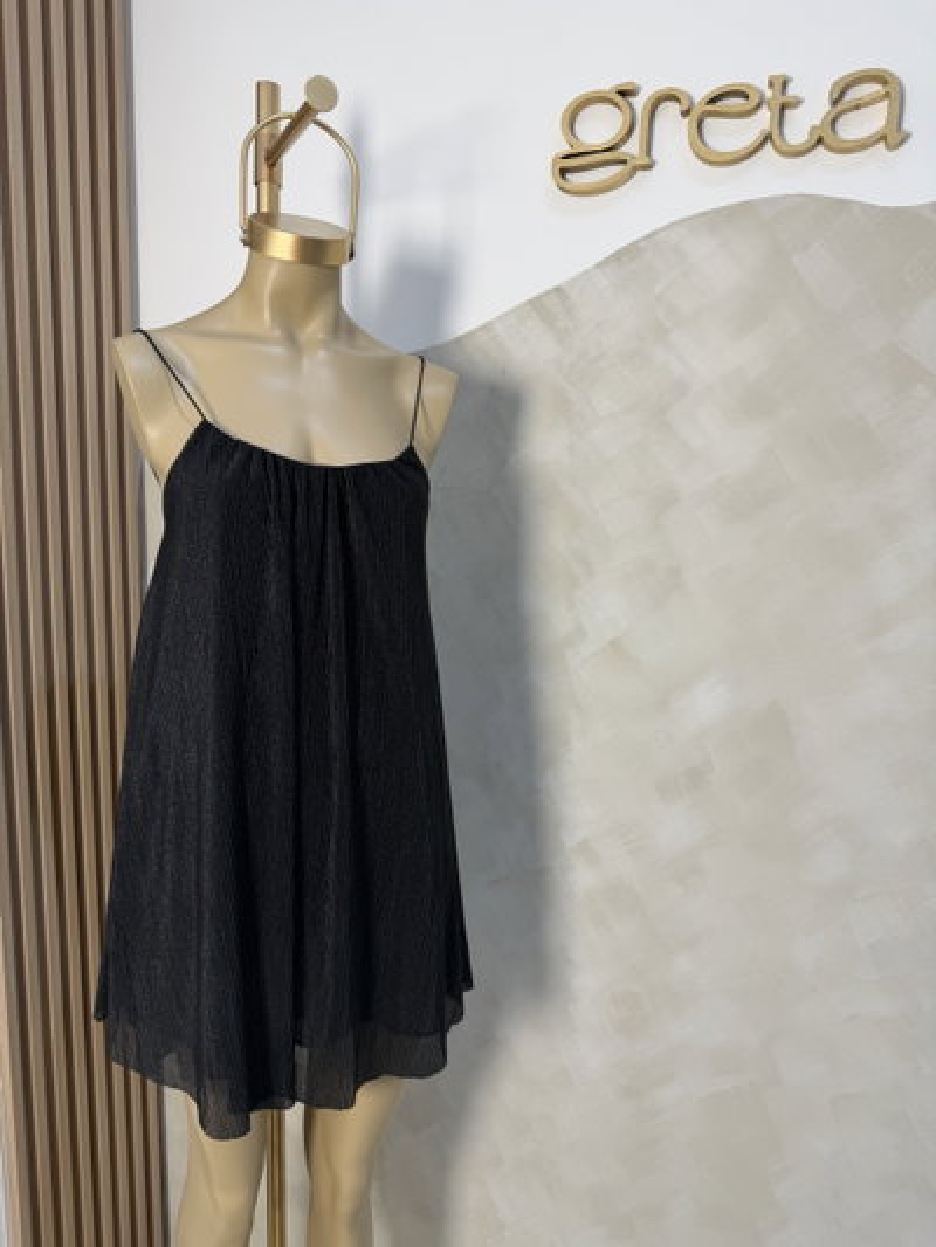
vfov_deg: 71.6
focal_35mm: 24
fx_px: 865
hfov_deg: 56.8
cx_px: 468
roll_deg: -1.6
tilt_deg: -8.3
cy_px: 624
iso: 64
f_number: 1.78
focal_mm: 6.76
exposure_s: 1/100
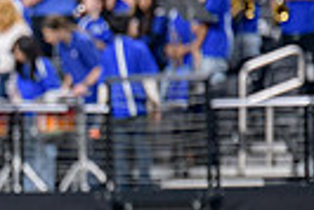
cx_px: -52
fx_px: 11421
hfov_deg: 1.6
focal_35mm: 1308
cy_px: 388
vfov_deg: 1.1
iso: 1000
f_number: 2.8
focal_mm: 300
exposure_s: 1/400
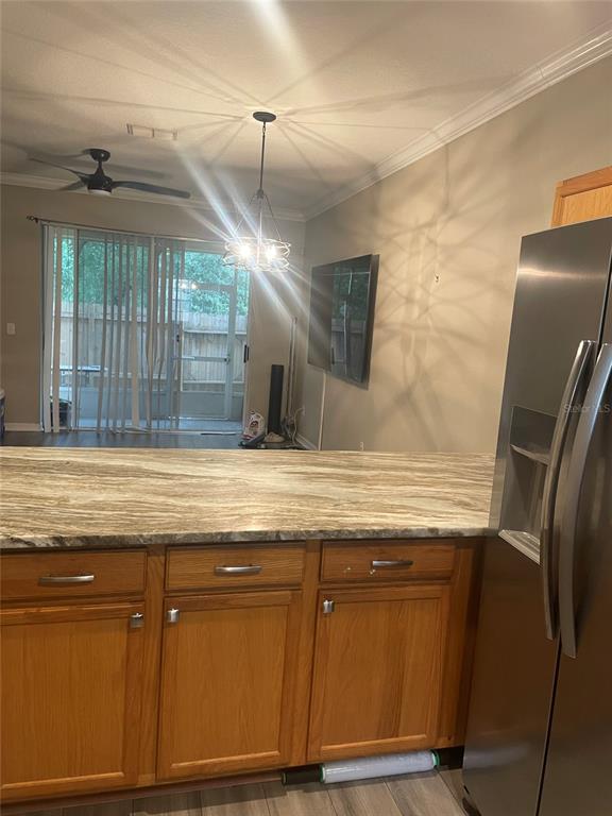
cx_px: 306
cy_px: 408
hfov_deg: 53.1
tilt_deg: -8.6
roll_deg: -3.9
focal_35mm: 26
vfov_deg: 67.3
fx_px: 613
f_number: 1.6
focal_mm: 4.2
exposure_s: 1/60
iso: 125
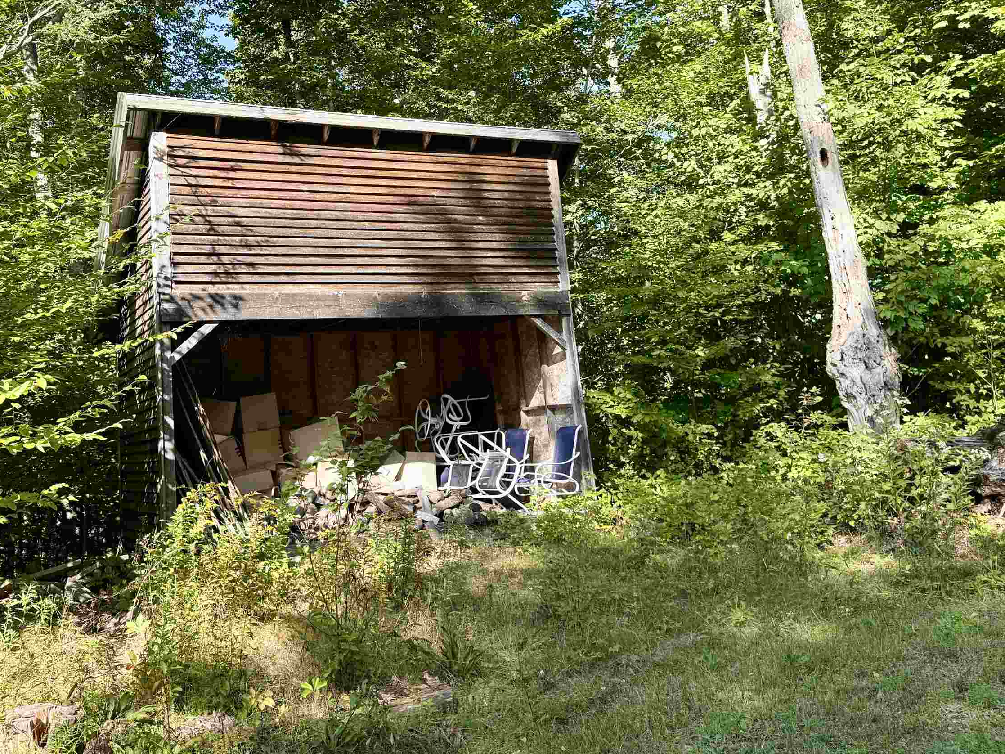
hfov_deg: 55.1
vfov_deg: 42.3
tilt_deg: +9.6
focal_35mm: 33
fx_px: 958
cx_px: 422
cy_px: 244
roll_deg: +3.7
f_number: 1.78
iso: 80
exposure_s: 1/772
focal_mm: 6.76
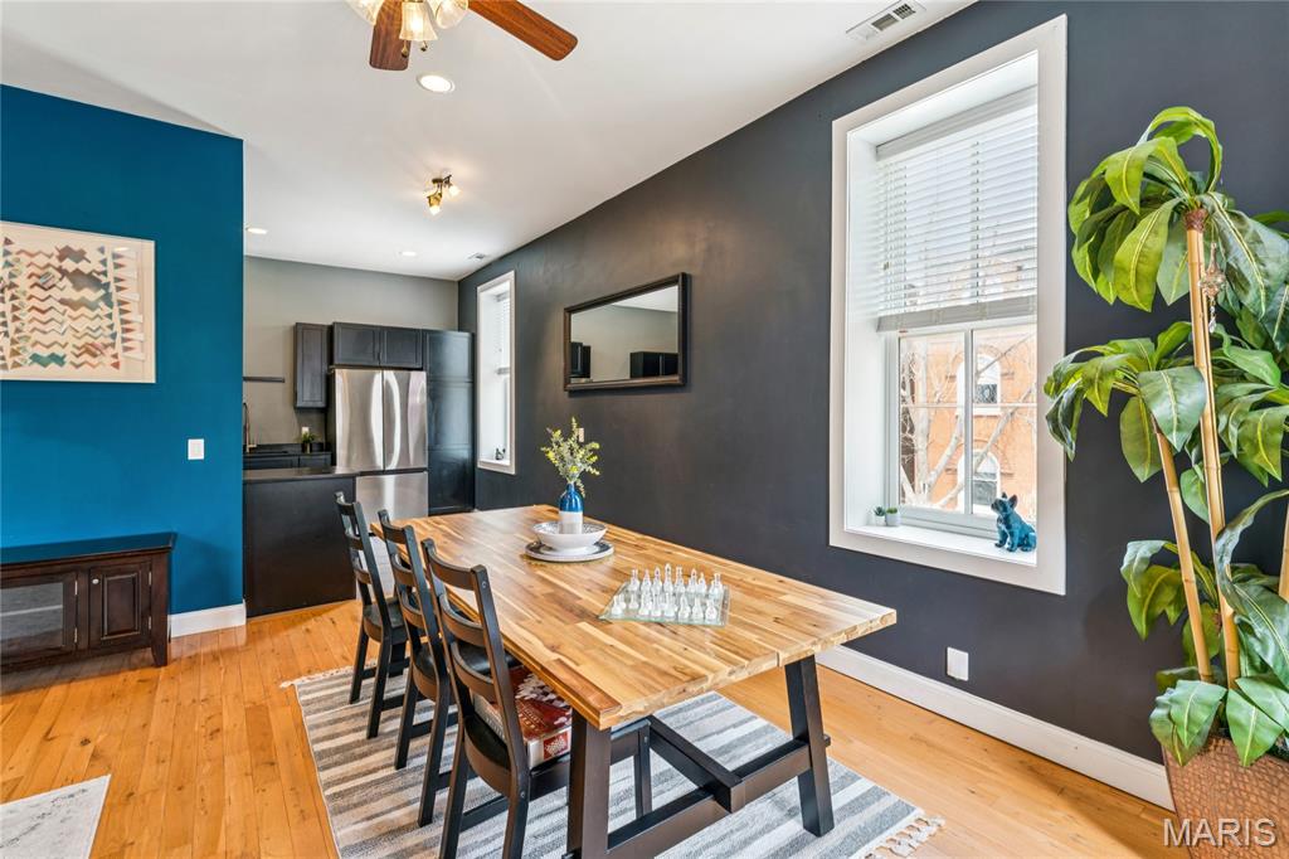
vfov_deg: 73.0
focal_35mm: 16
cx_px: 644
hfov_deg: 96.0
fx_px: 580
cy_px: 430
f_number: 13
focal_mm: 16.2
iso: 200
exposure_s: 1/3.33
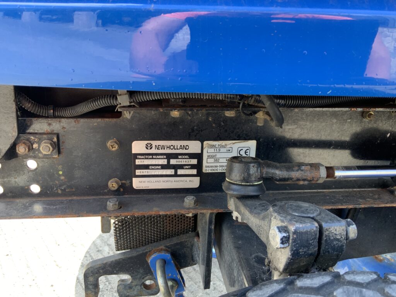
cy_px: 148
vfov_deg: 48.2
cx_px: 198
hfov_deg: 61.7
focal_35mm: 29
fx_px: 332
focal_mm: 3
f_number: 1.8
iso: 32
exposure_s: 1/122
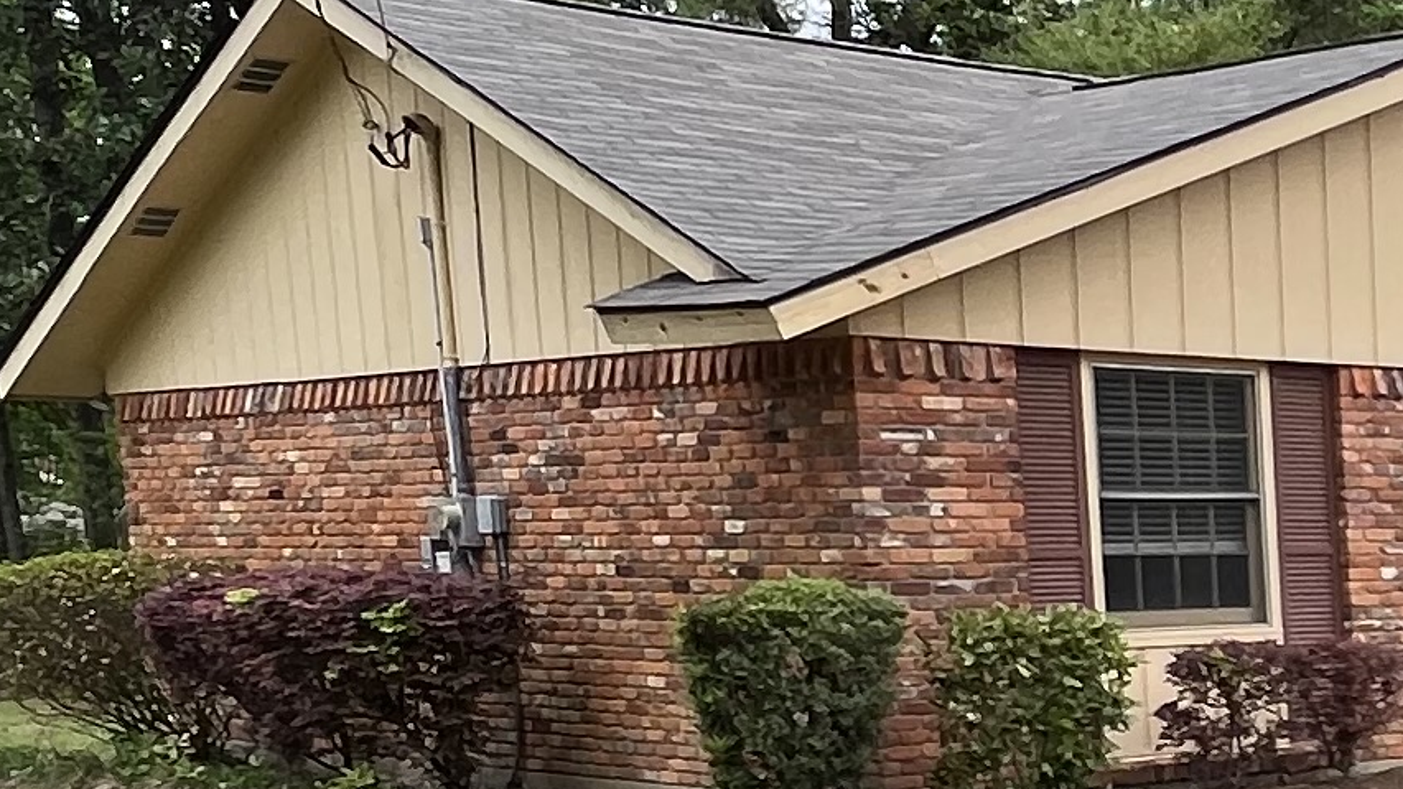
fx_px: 2492
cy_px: 840
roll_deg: +0.4
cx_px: 2230
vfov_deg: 17.4
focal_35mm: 67
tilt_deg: -7.4
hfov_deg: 23.5
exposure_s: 1/385
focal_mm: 1.57
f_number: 1.8
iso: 32
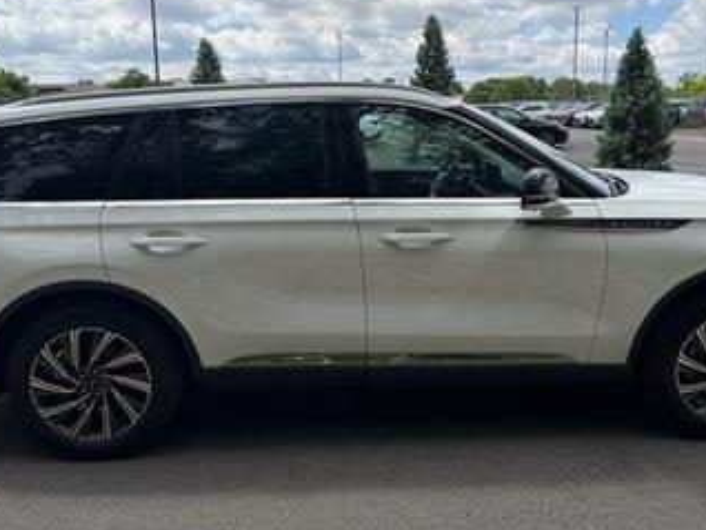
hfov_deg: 48.9
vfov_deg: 37.7
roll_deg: -1.0
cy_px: 244
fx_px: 776
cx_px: 351
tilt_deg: -6.9
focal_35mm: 38
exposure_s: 1/4167
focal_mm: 6.76
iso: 80
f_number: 1.78
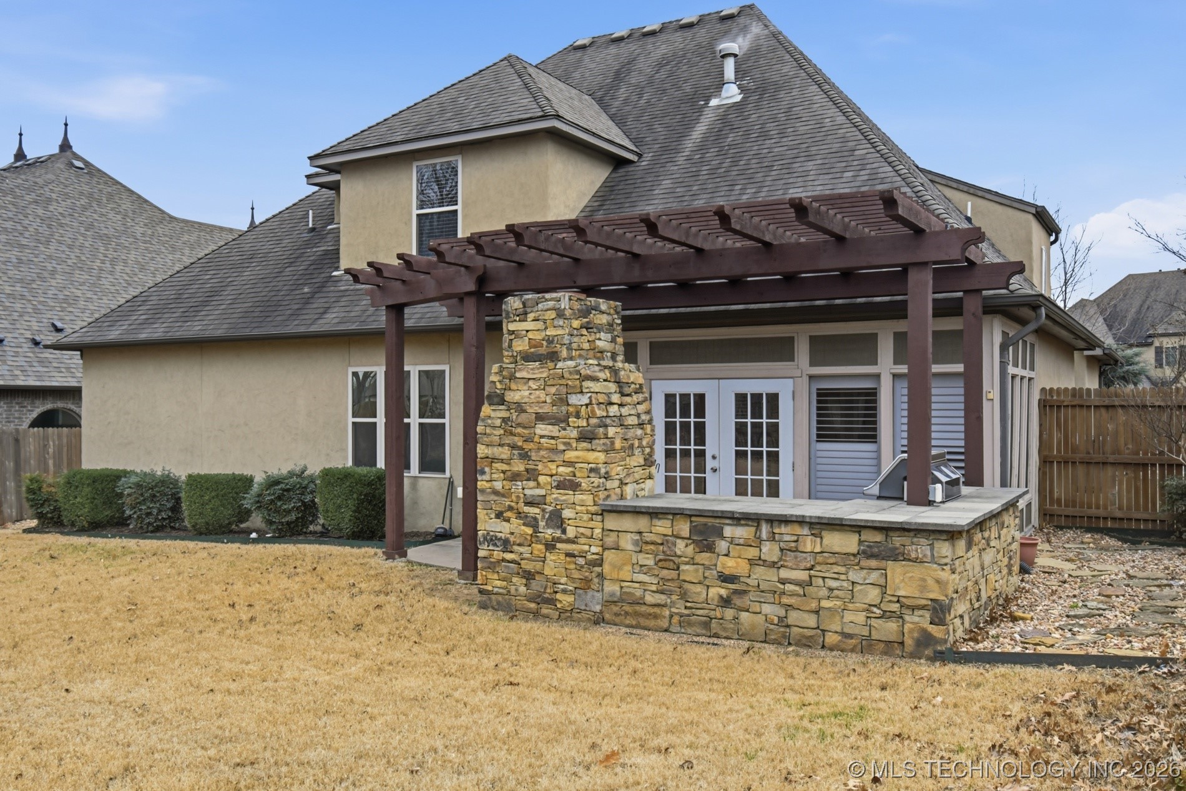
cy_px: 396
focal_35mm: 30
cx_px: 593
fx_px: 988
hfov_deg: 61.9
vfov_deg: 43.6
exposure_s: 1/400
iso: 250
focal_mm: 20
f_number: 14
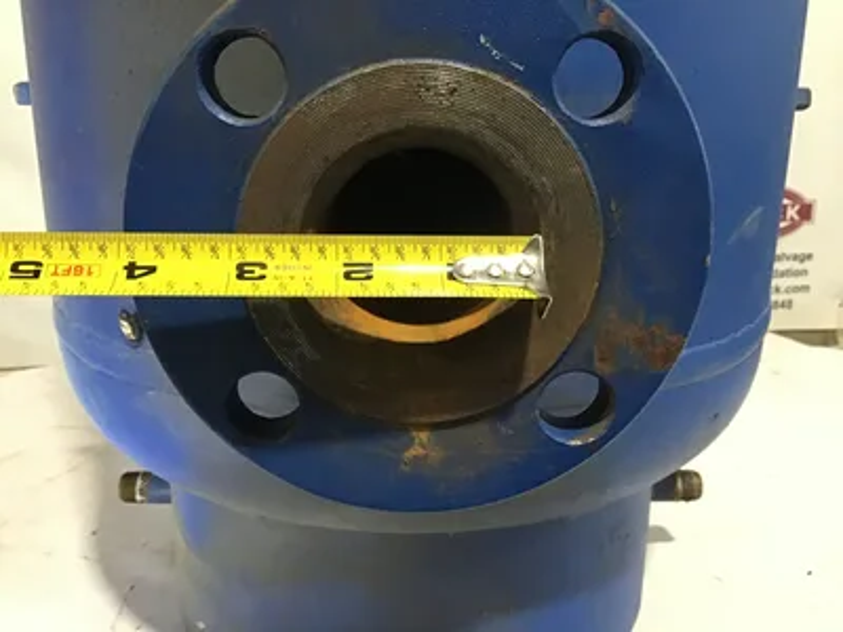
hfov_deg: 58.4
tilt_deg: -14.5
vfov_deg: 45.4
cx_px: 422
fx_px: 755
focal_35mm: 31
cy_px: 316
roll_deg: -3.6
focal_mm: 3.3
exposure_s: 1/17
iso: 200
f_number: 2.4
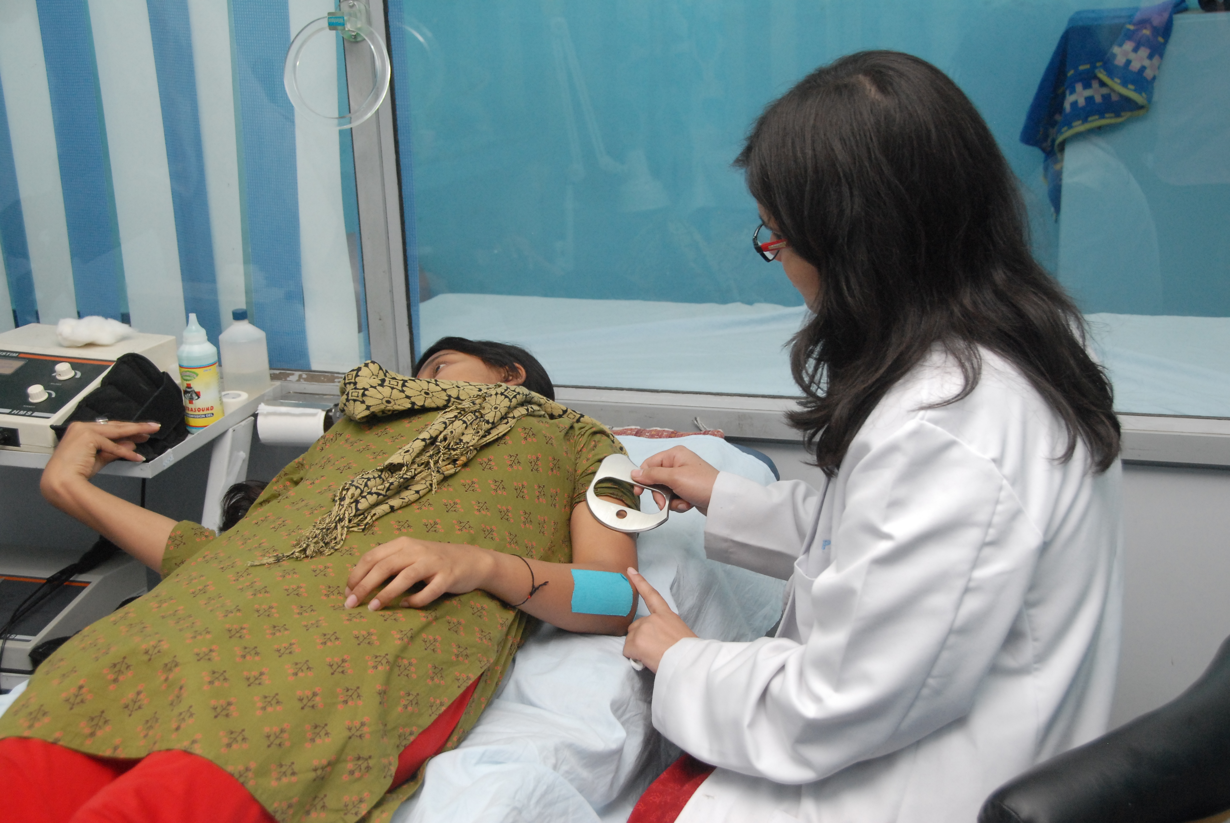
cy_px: 412
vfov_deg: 28.2
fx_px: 1642
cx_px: 615
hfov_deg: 41.1
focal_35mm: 48
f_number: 5
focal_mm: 32
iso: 800
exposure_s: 1/60
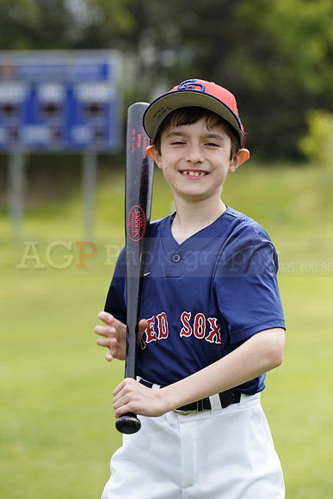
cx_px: 166
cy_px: 250
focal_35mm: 200
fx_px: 2773
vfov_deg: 10.3
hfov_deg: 6.9
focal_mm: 200
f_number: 6.3
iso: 100
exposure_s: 1/250
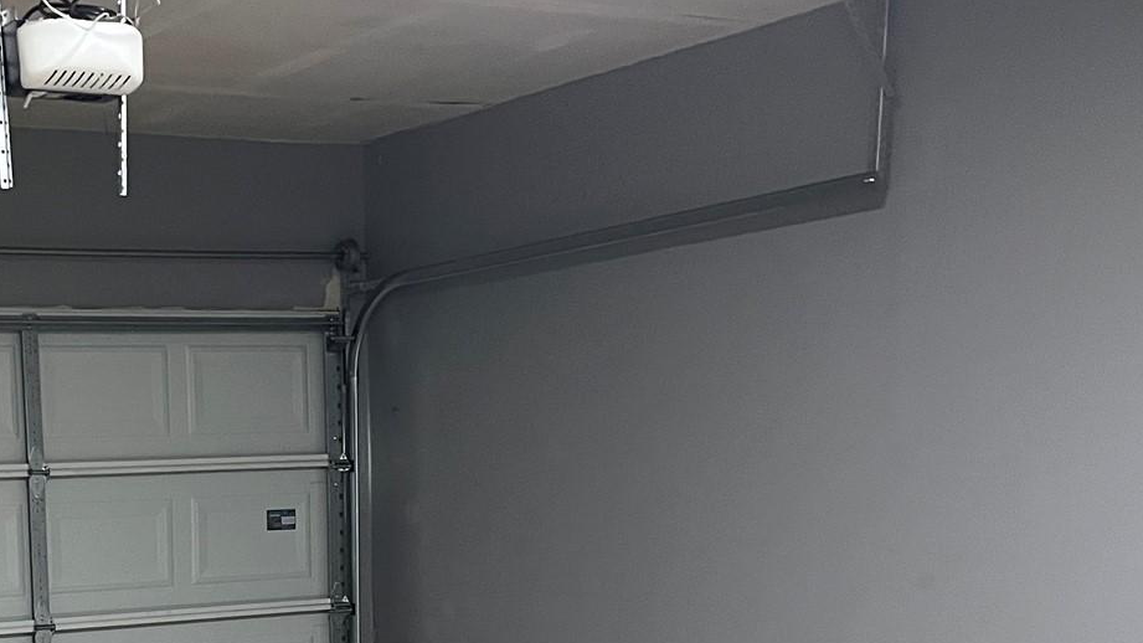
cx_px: 132
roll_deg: +1.2
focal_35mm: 63
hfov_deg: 31.9
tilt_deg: -6.1
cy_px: 672
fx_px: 1909
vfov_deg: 18.5
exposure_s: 1/40
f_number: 1.6
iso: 500
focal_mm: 5.1
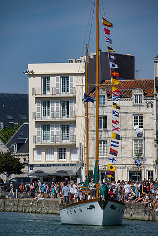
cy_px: 118
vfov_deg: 5.3
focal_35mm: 390
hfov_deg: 3.5
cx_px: 79
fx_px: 2567
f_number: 11
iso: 110
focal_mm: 390
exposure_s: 1/800
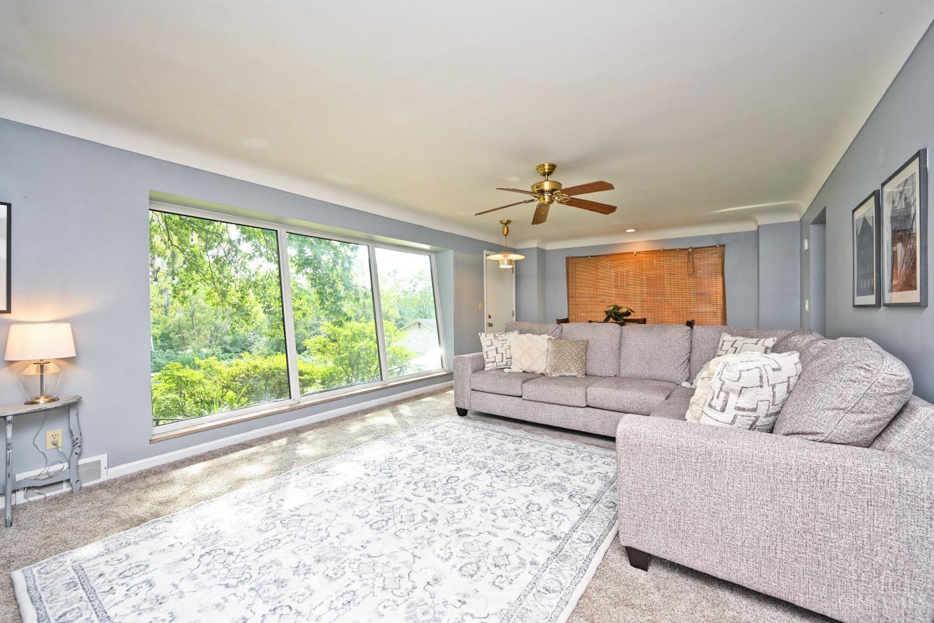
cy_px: 312
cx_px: 467
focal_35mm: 14
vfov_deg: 81.2
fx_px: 363
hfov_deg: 104.3
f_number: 4.5
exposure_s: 1/80
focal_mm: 14
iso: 200
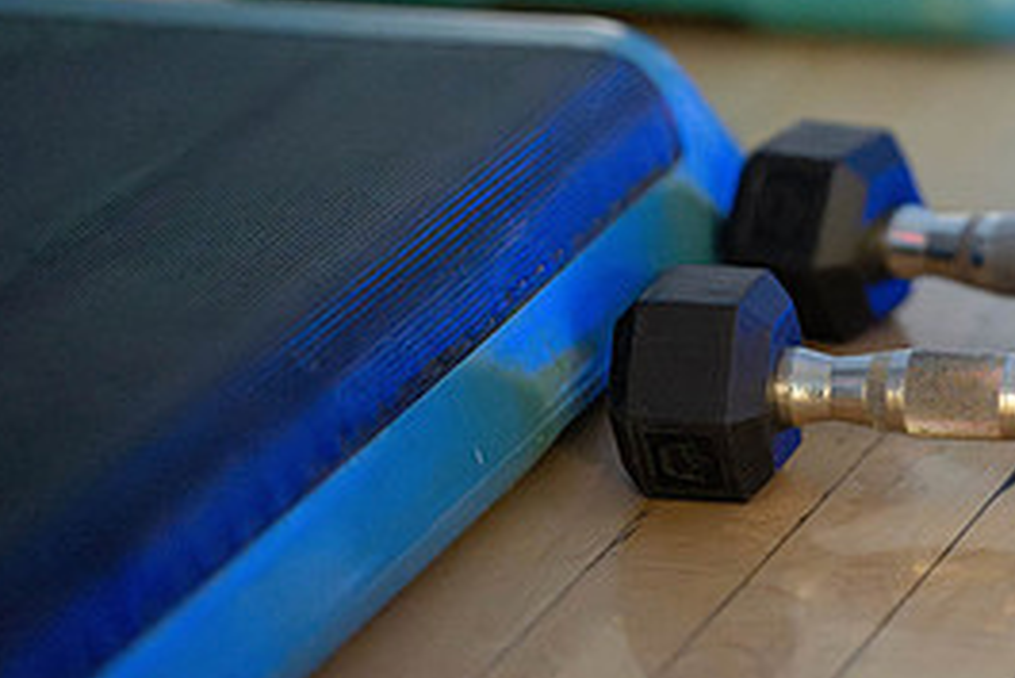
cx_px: 1084
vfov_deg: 6.0
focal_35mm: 230
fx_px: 6488
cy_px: 40
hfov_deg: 8.9
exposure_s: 1/125
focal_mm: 105
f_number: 1.4
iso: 8000
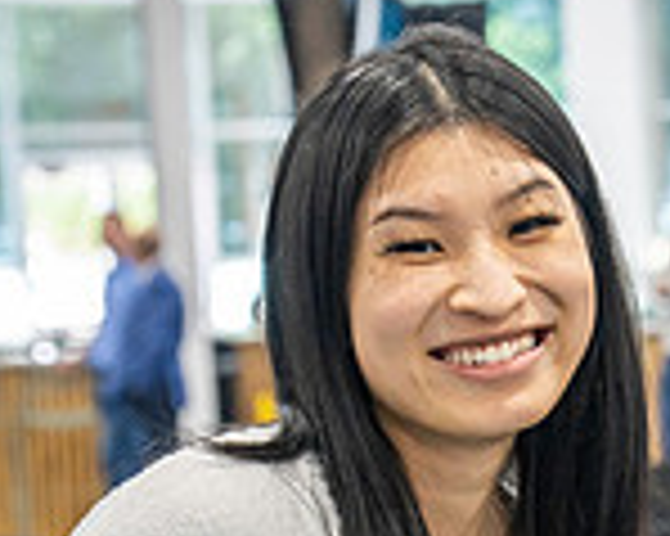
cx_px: 700
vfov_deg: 7.6
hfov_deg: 9.5
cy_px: 575
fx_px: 3983
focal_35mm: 201
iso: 1250
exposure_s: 1/160
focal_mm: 52
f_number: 4
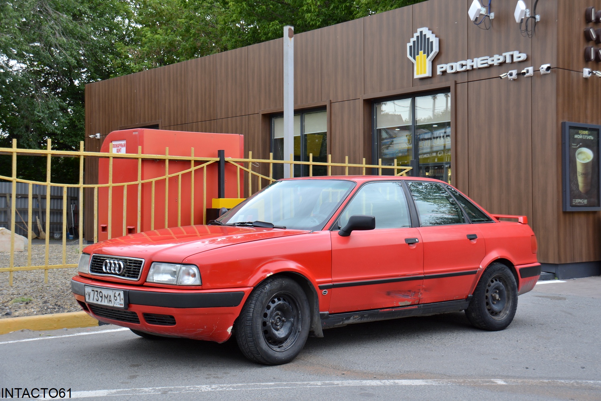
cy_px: 200
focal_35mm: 48
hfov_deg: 41.1
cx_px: 300
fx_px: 802
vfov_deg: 28.1
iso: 200
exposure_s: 1/125
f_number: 5.6
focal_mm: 32
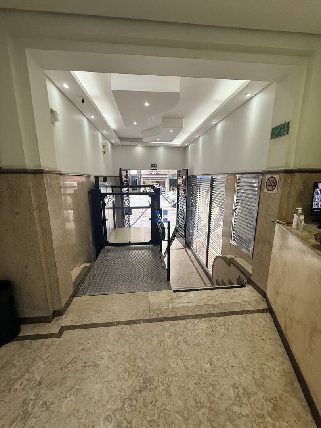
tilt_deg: -11.5
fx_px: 173
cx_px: 160
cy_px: 214
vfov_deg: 102.1
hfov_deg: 85.7
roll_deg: -0.6
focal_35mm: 14
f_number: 2.2
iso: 250
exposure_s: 1/120
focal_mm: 2.22
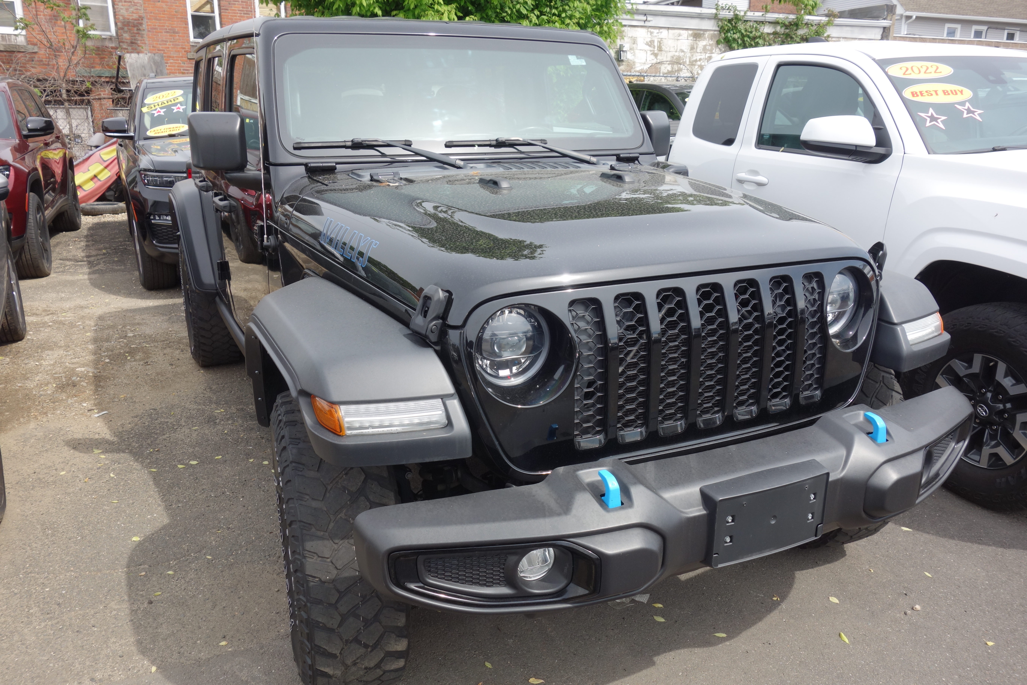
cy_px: 342
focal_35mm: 28
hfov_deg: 65.5
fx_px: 799
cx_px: 514
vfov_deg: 46.4
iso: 125
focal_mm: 10.4
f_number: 5.6
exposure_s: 1/250
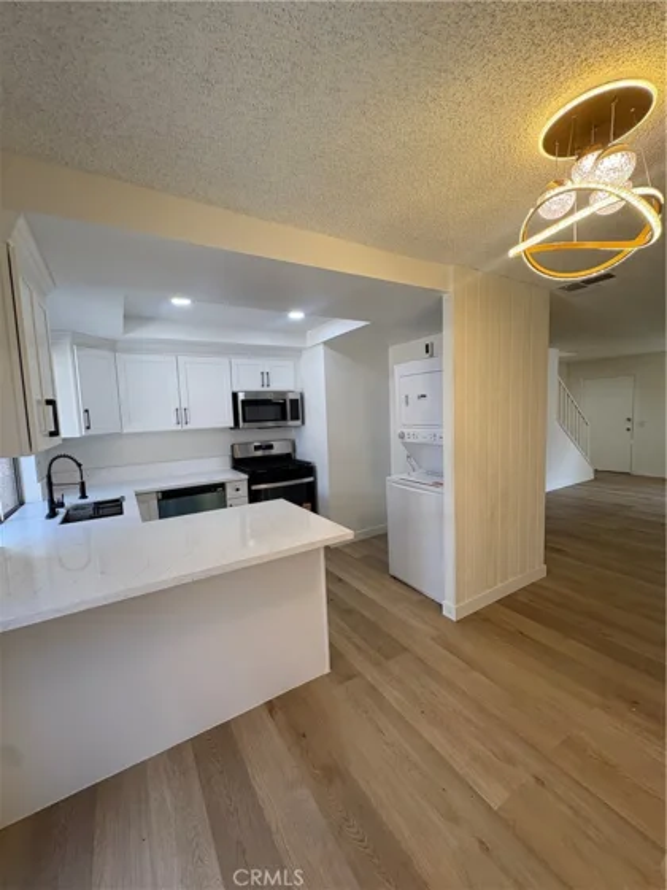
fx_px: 360
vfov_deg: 102.1
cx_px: 334
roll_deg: +1.9
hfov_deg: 85.7
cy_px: 445
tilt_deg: -3.3
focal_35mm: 14
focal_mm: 2.22
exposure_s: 1/120
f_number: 2.2
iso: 100
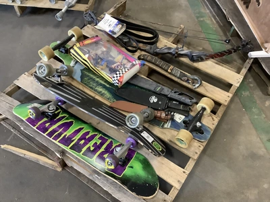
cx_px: 135
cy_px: 101
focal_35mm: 31
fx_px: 242
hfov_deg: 58.4
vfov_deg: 45.4
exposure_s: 1/40
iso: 320
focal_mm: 3.3
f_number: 2.4
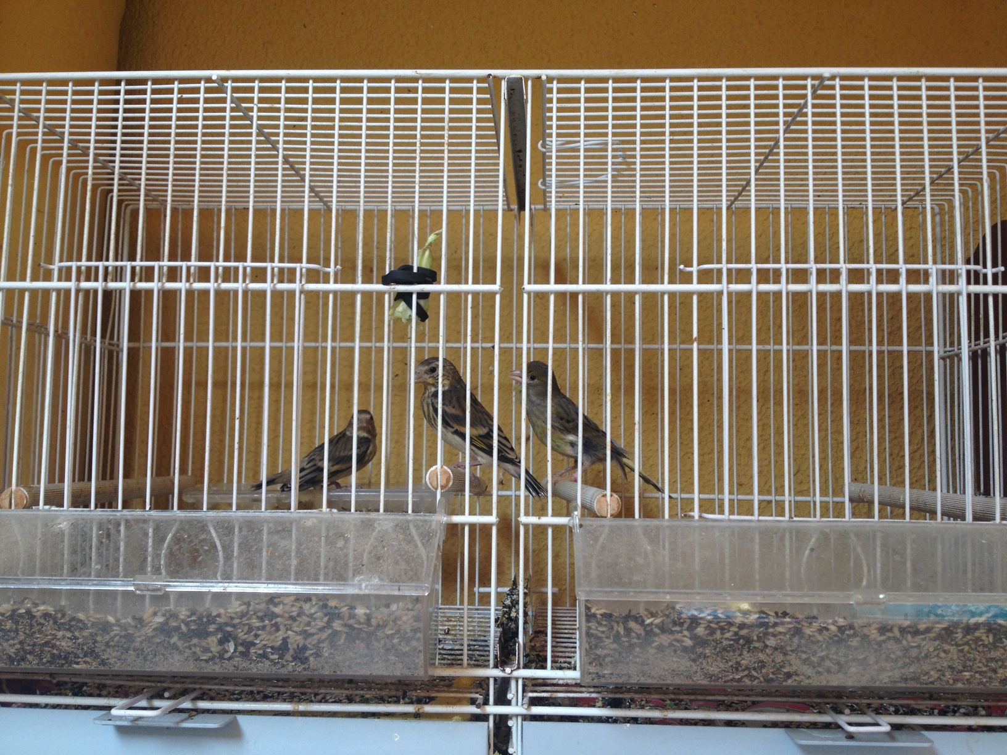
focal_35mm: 35
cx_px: 504
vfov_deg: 40.7
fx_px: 1018
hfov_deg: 52.6
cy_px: 378
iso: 50
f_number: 2.4
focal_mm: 4.28
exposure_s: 1/40
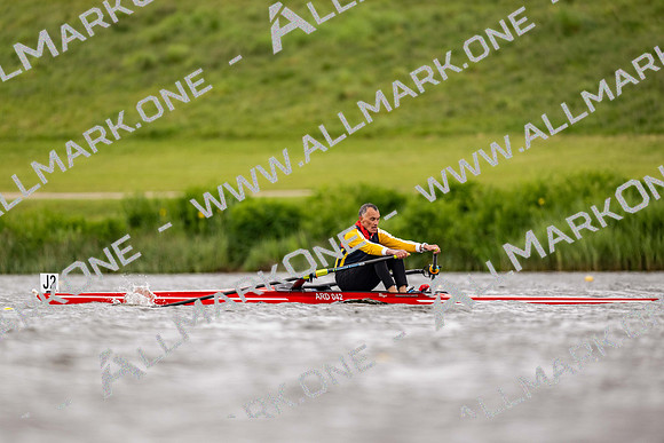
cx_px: 332
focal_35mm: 600
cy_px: 222
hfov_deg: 3.4
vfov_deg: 2.3
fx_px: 11069
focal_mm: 600
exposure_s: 1/2500
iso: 640
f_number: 4
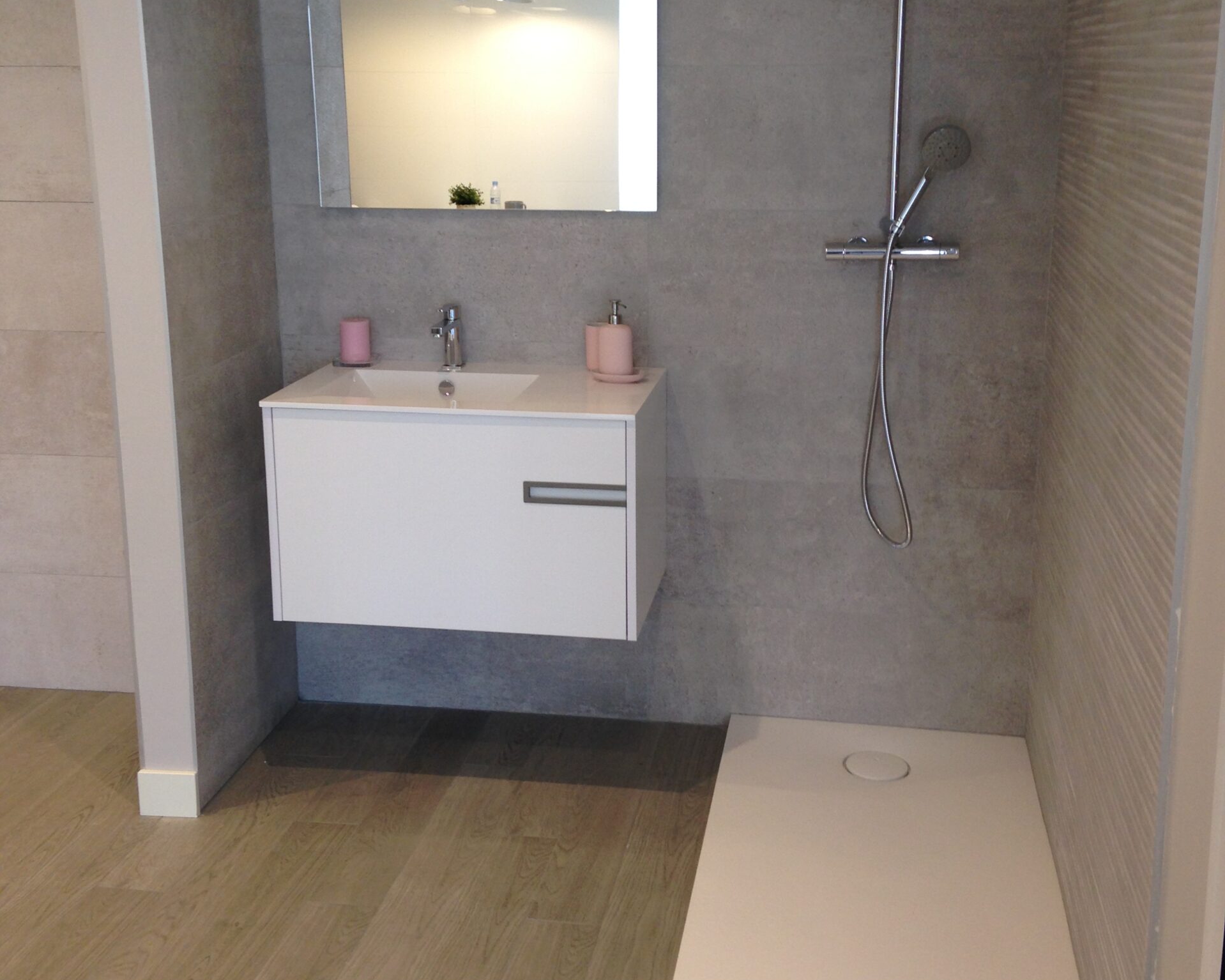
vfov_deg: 34.8
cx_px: 612
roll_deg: +0.3
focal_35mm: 43
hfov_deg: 42.9
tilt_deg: -13.2
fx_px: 1559
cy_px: 417
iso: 50
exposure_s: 1/30
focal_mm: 4.12
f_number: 2.4
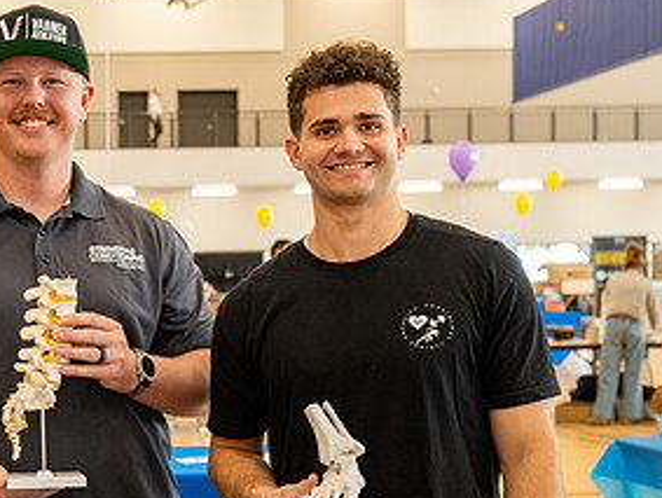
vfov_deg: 21.0
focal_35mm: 70
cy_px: 346
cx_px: 79
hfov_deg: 26.9
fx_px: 1340
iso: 400
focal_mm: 31.5
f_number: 4
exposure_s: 1/100
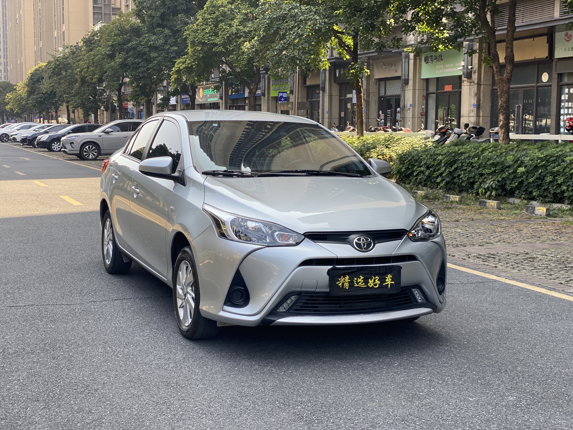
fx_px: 861
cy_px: 215
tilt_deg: -6.4
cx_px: 286
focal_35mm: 52
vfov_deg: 28.0
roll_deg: -0.2
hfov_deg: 36.8
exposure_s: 1/139
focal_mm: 6
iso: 20
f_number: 2
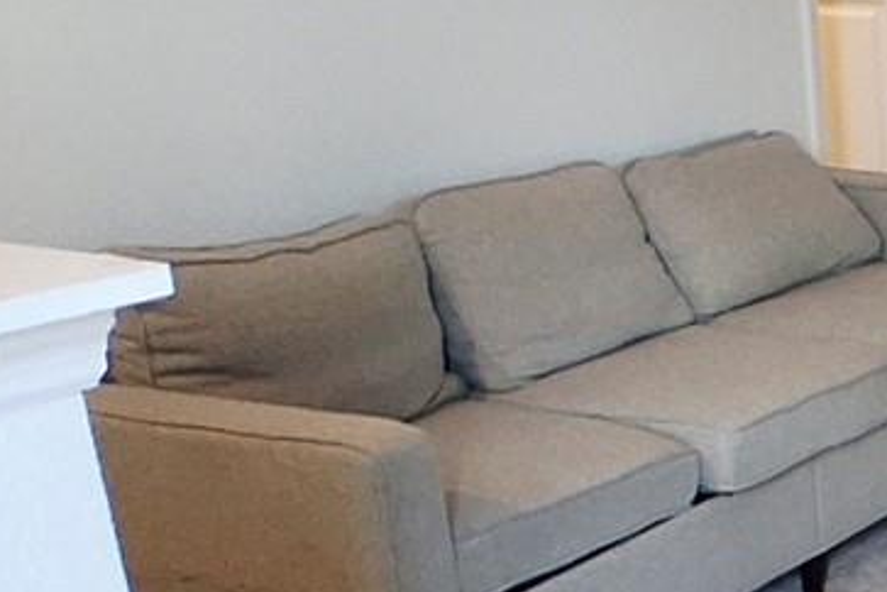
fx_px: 1922
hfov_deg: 21.9
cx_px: 1300
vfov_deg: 17.0
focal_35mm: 78
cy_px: 619
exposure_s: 1/40
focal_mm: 1.4
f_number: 2.2
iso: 160
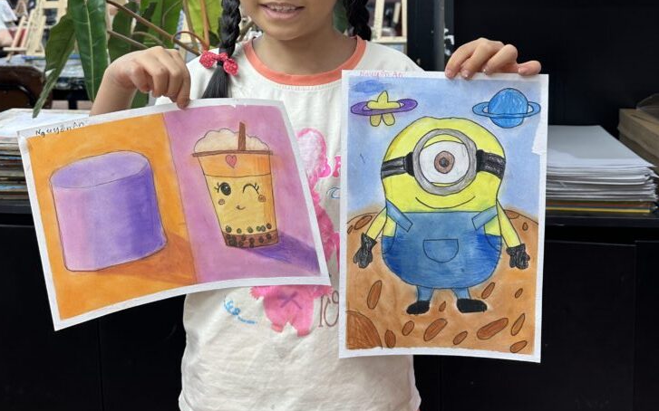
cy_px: 29
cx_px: 320
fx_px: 628
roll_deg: +1.0
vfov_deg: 34.0
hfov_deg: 55.3
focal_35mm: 35
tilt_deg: -4.3
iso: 100
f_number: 1.78
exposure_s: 1/100
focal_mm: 6.86
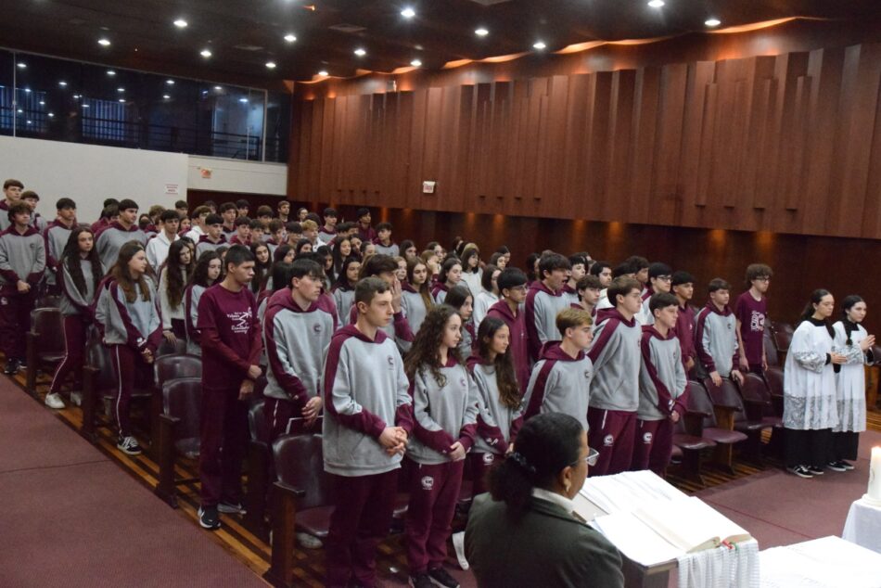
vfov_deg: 36.9
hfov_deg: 53.1
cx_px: 440
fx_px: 881
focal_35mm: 36
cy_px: 294
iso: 12800
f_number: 3.2
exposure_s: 1/100
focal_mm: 24
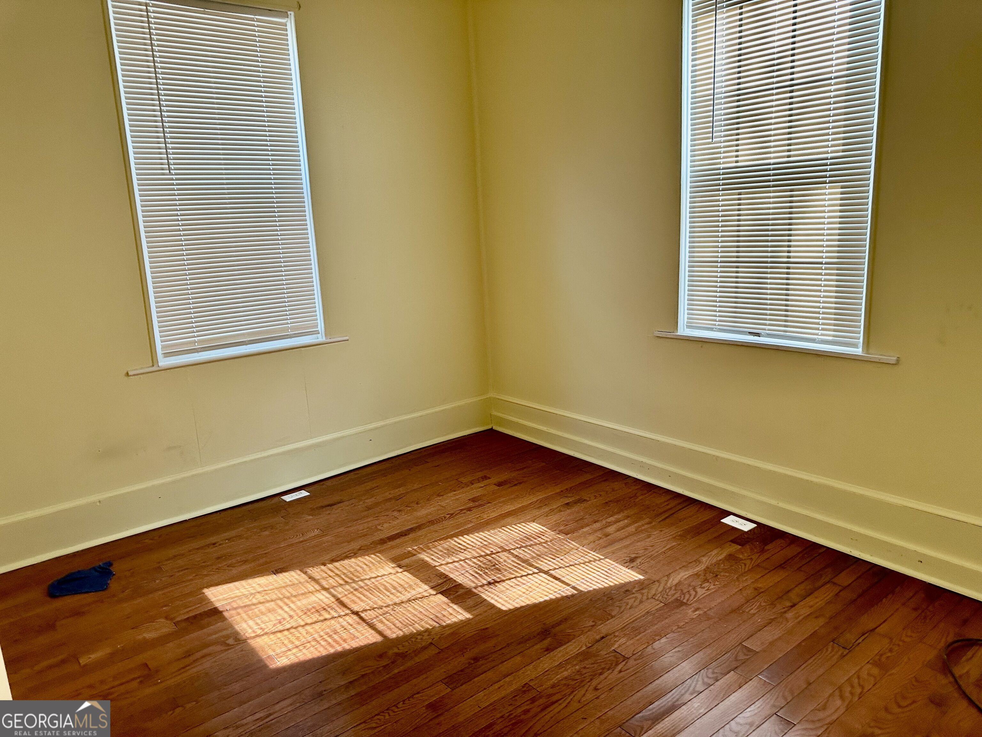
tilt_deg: -12.2
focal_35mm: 24
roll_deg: +2.8
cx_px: 491
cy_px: 368
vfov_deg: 56.8
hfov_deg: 71.6
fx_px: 681
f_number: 1.78
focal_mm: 6.86
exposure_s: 1/109
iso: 250
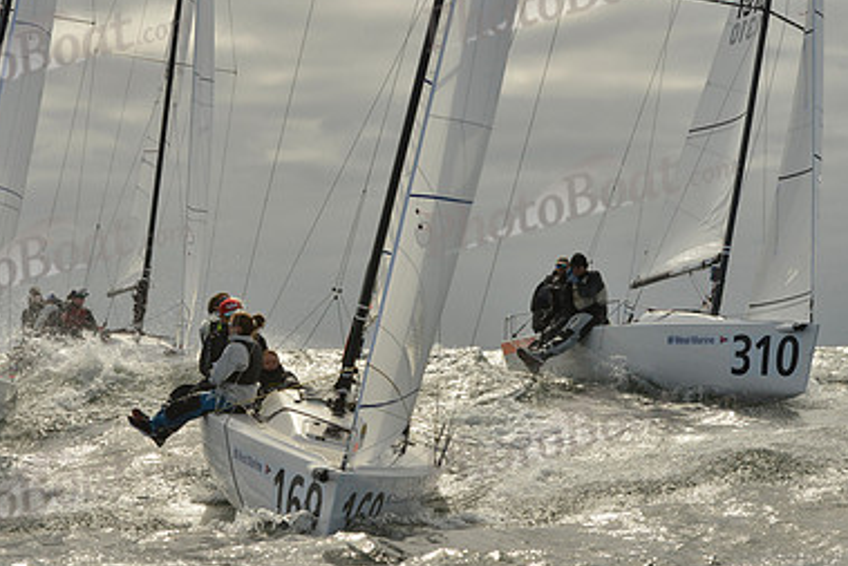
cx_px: 309
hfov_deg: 19.1
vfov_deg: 12.8
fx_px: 2521
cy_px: 348
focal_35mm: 107
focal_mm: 70
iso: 400
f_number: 14
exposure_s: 1/1000
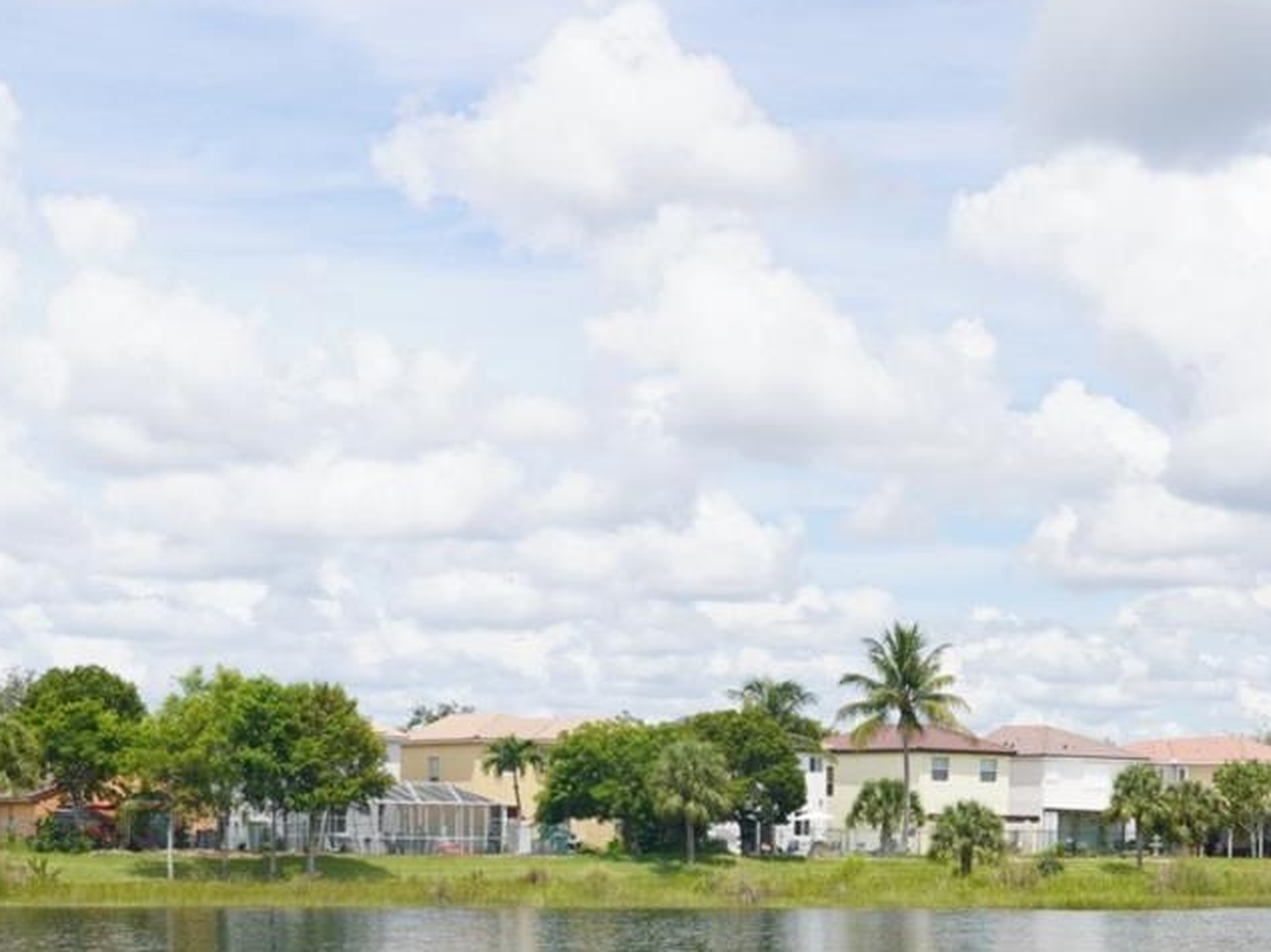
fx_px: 3120
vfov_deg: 16.8
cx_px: 904
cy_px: 1047
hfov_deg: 22.9
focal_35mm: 85
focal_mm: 35
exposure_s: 1/160
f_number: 10
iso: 100
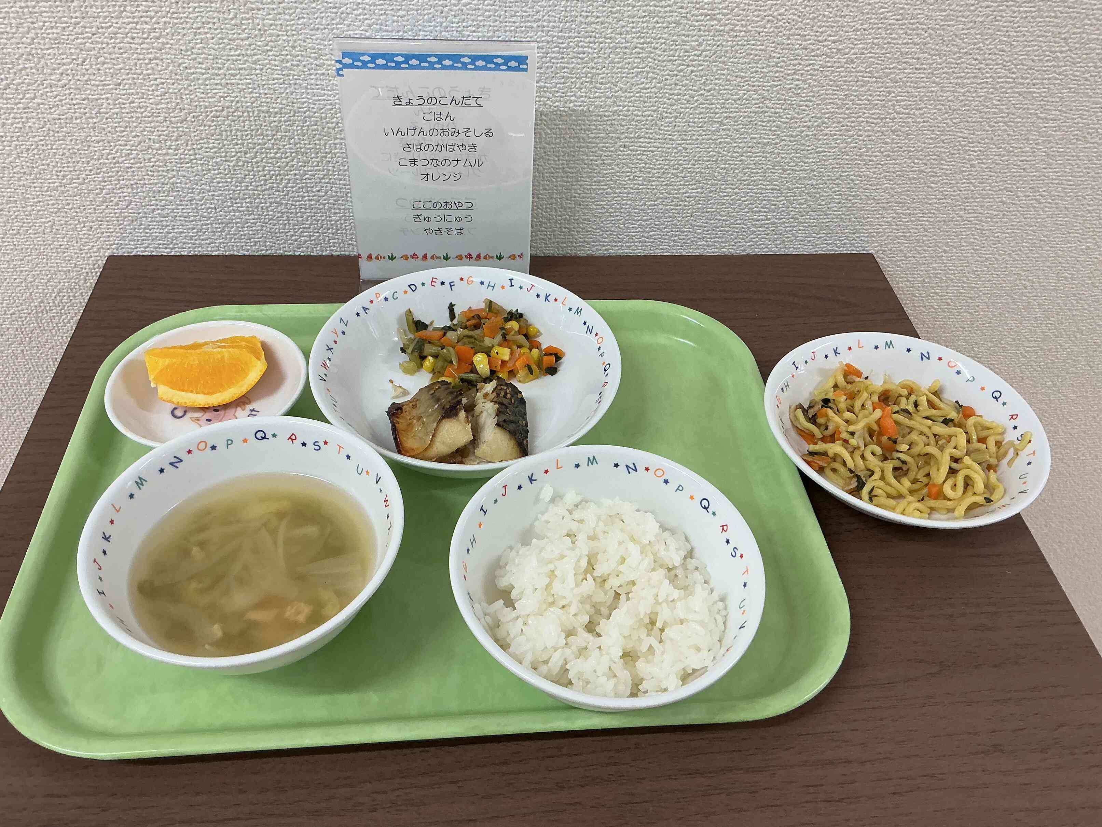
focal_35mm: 29
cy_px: 414
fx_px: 923
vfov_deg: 48.2
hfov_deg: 61.7
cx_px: 551
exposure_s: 1/50
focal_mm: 3
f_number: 1.8
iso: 50
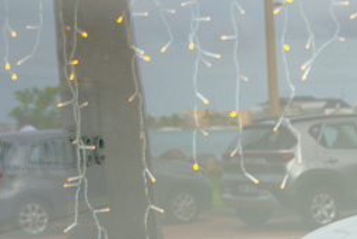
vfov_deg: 11.0
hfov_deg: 16.2
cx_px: 447
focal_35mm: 120
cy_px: 373
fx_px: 1191
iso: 64
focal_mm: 38
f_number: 2.8
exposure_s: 1/250
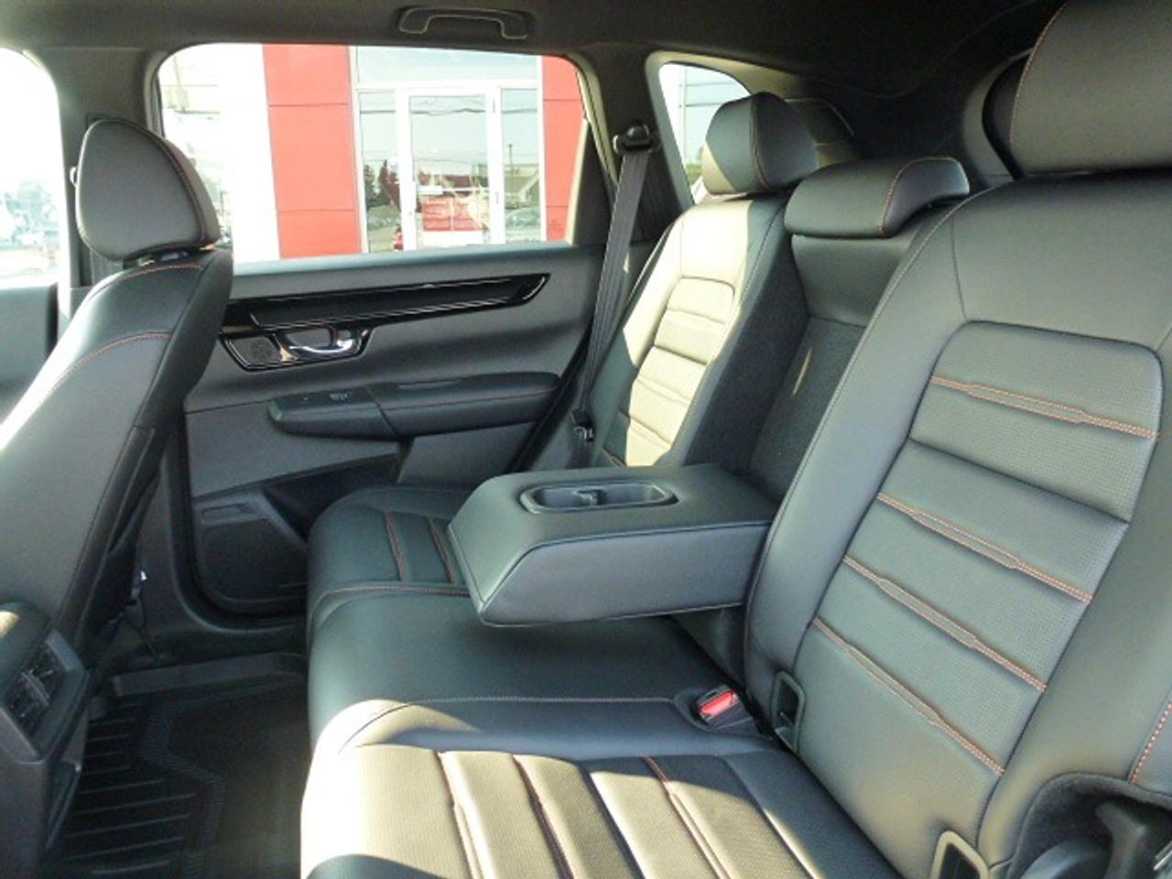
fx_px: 813
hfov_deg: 71.6
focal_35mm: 24
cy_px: 440
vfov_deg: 56.8
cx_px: 586
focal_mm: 4.3
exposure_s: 1/50
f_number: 3.3
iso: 400
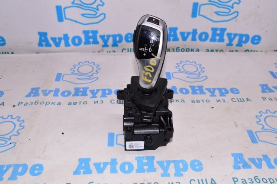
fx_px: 277
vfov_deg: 36.8
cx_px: 138
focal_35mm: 36
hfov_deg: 53.2
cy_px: 92
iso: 1600
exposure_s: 1/200
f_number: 8
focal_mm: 24
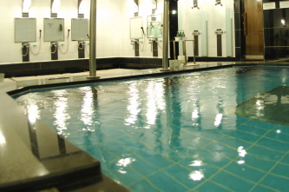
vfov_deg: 36.1
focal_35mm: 36
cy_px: 55
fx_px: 289
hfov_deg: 52.2
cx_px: 194
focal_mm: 16
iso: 500
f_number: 5.6
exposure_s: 1/10
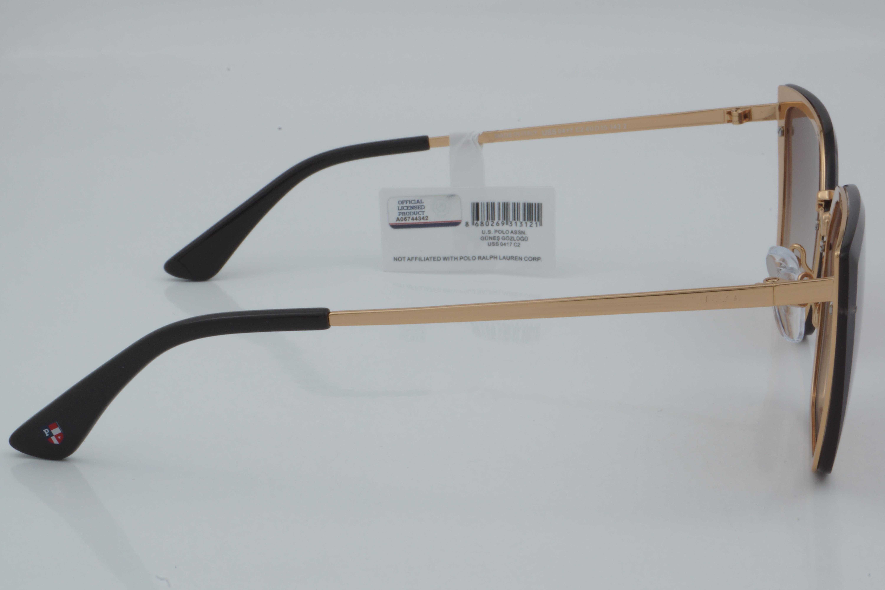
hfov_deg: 27.0
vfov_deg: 18.2
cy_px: 295
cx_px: 442
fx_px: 1844
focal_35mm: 75
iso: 100
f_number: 32
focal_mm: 50
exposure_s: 1/4
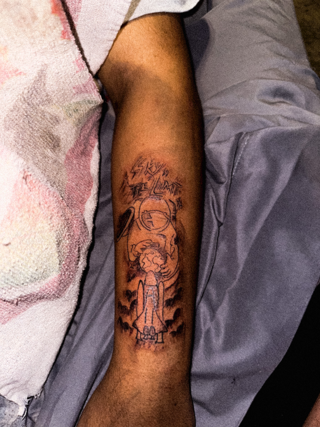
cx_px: 160
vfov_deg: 71.6
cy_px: 214
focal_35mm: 24
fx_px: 296
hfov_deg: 56.8
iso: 64
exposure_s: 1/40
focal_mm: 6.86
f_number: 1.8
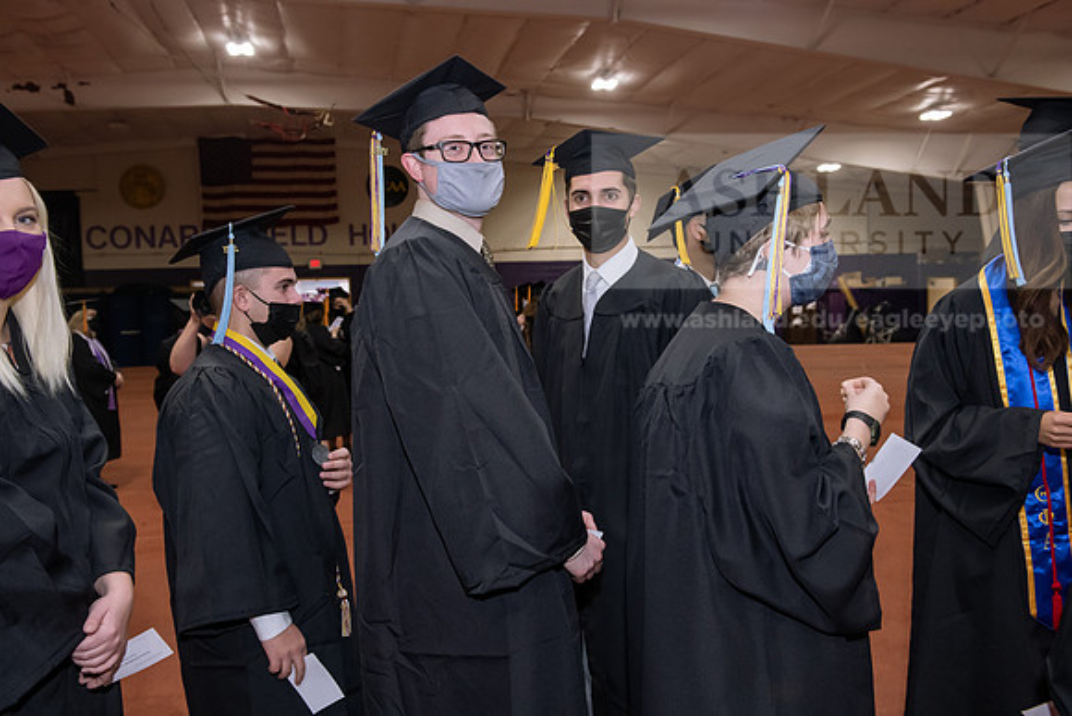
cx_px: 536
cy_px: 358
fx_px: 1013
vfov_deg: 38.9
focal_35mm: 34
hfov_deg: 55.8
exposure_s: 1/160
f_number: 5.6
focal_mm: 34
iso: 2500
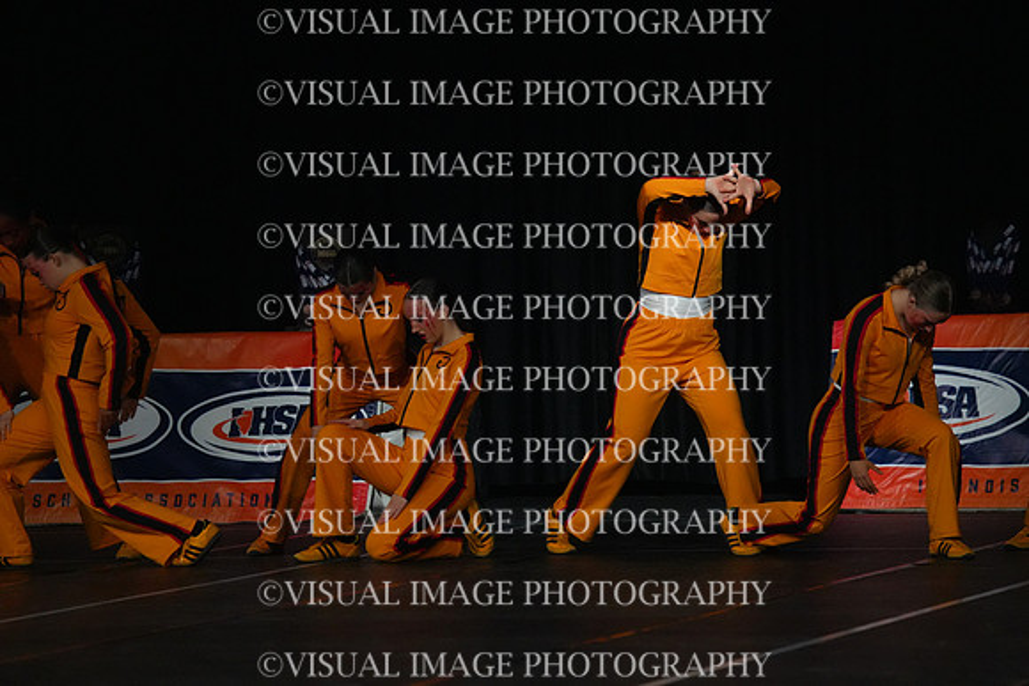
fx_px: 7433
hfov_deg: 7.9
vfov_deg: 5.3
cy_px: 343
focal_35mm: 260
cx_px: 514
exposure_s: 1/1000
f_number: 5.6
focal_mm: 260
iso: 12800
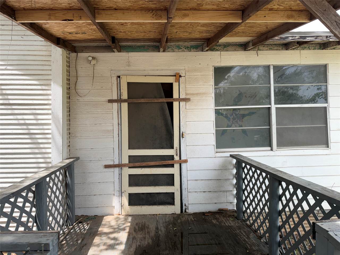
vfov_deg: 56.8
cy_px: 128
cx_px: 170
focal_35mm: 24
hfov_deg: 71.6
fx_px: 236
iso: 80
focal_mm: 6.76
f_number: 1.78
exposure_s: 1/967
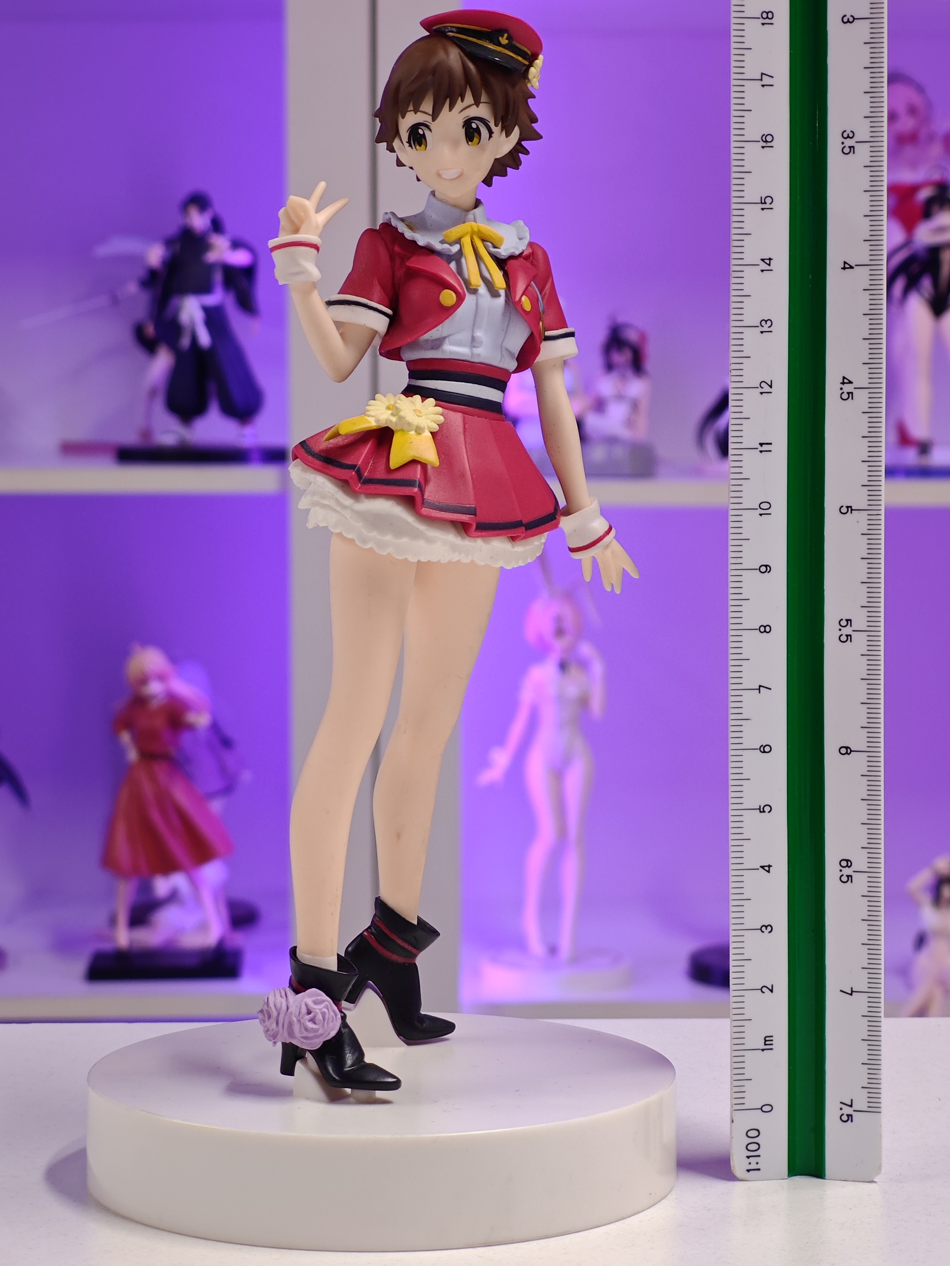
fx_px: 3037
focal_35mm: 83
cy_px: 614
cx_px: 483
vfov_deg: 23.6
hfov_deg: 17.8
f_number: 2.4
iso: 400
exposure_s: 1/20.4
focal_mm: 7.48
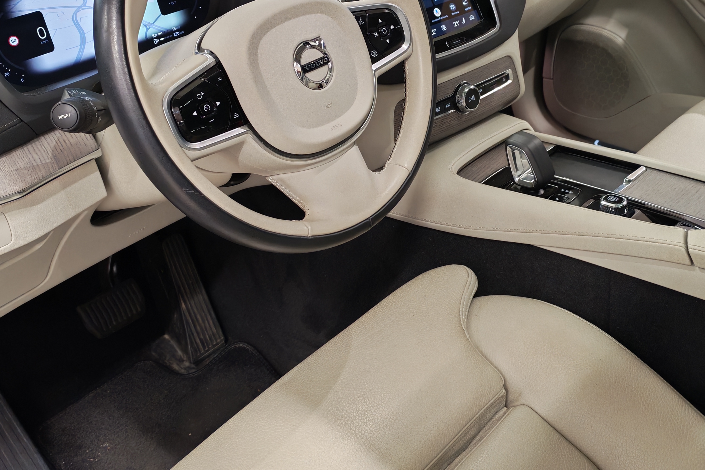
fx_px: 881
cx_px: 401
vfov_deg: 29.7
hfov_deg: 43.5
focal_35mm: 45
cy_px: 156
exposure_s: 1/50
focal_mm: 6.12
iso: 740
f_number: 1.9
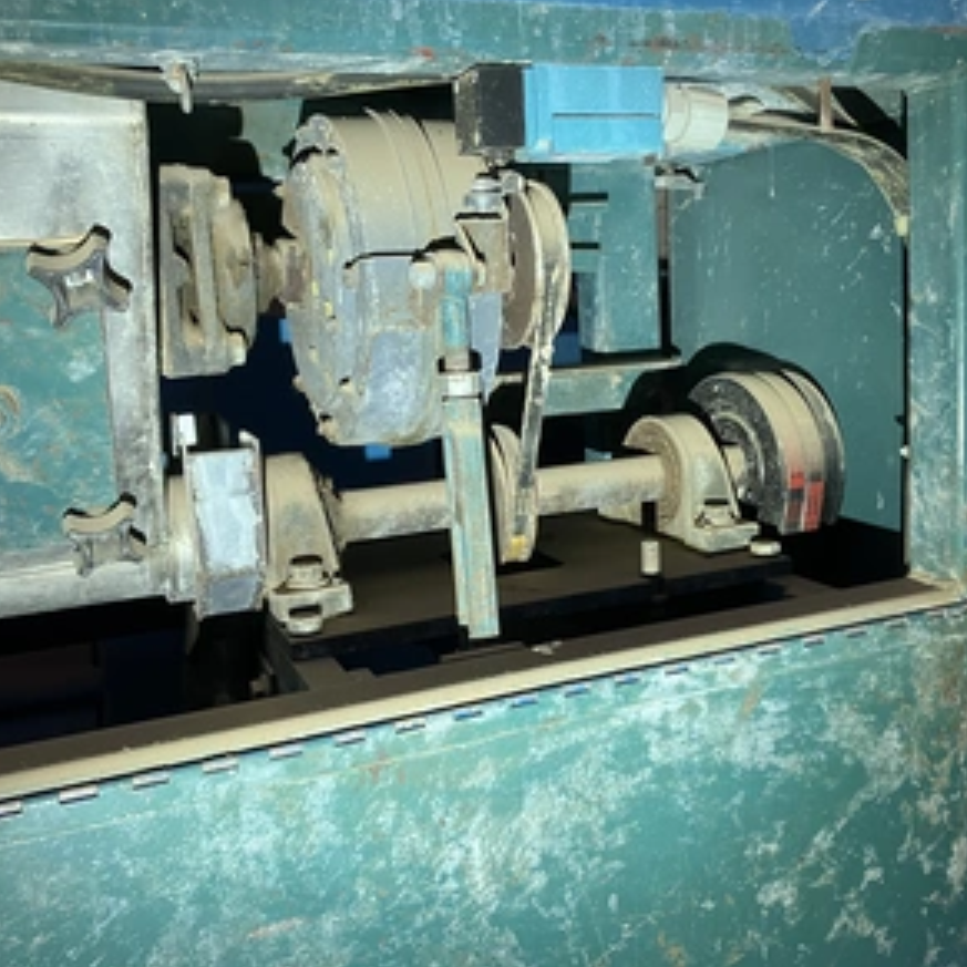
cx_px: 532
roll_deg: +0.0
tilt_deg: -6.4
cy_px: 485
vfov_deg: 48.5
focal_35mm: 34
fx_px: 1075
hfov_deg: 48.4
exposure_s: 1/60
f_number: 1.8
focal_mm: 3.99
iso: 125
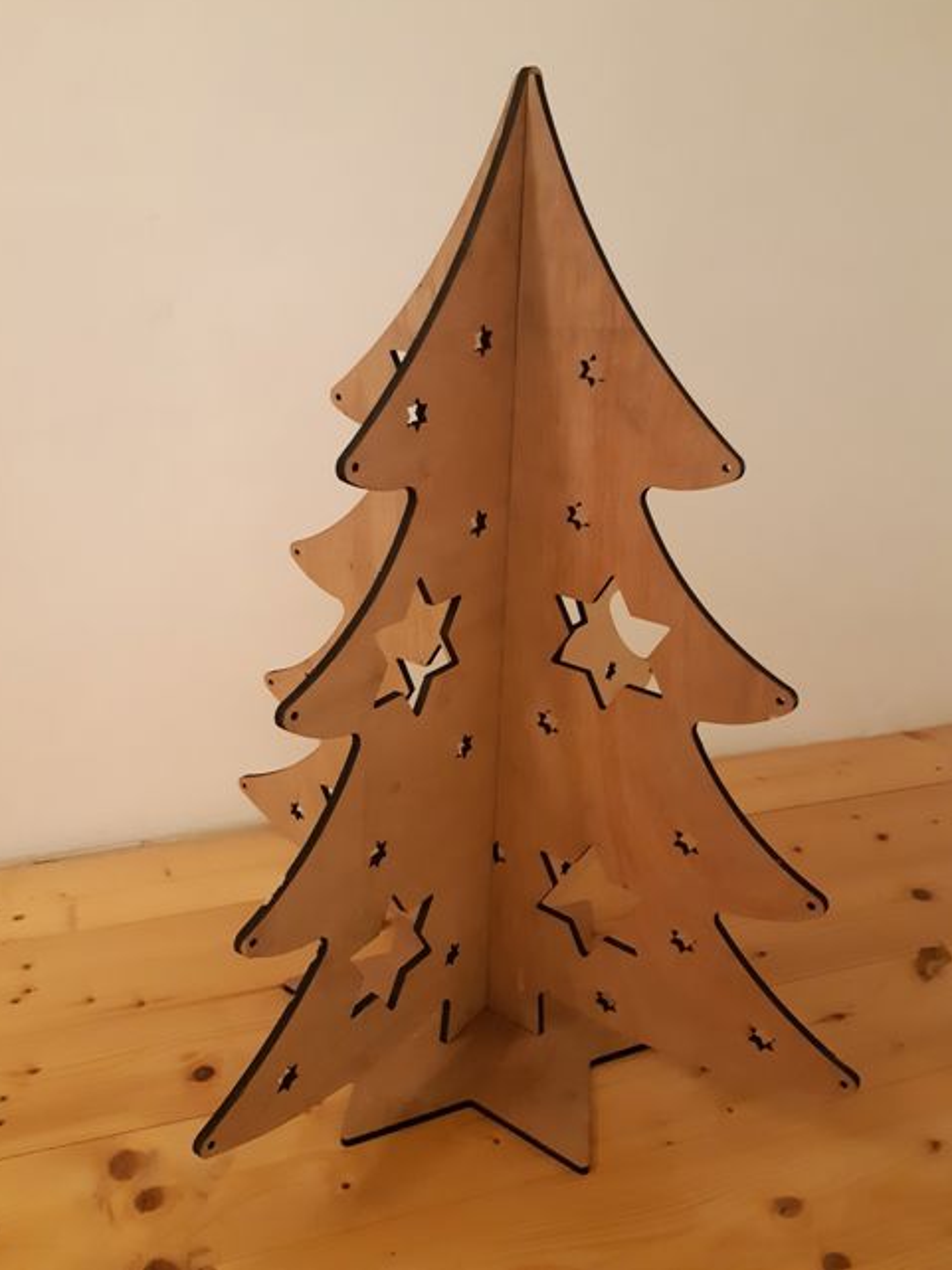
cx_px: 481
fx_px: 991
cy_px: 613
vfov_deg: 65.3
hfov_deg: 51.3
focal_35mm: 27
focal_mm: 3.93
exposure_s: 1/20
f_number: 1.7
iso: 640
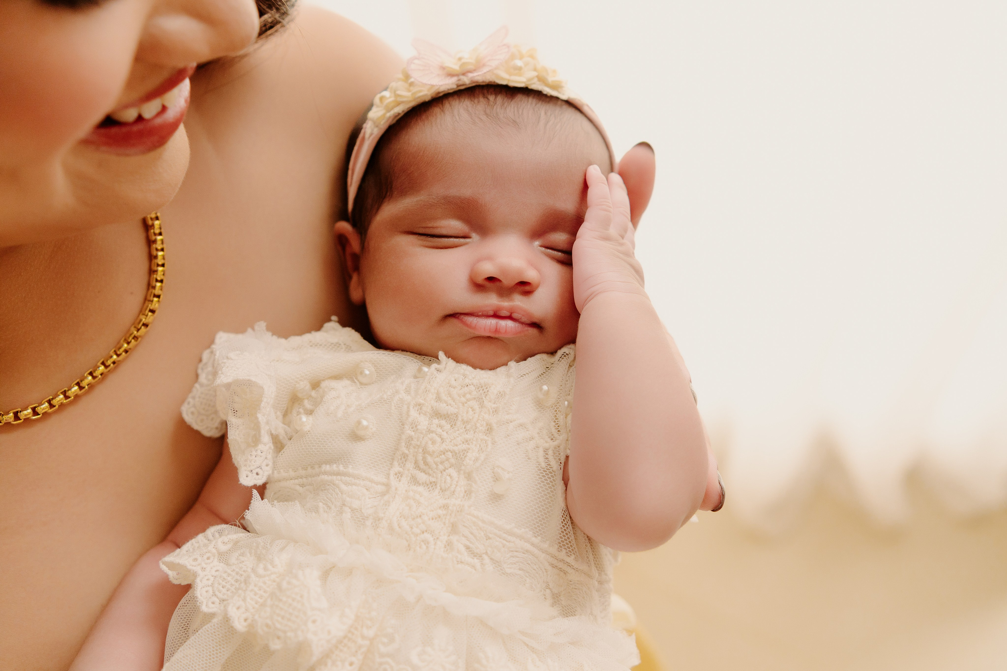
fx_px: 965
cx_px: 504
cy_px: 336
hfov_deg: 55.1
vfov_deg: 38.4
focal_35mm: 34
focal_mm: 23
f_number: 2.8
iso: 200
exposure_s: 1/250
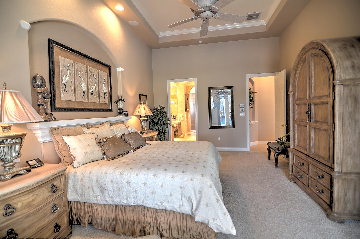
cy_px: 120
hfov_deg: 95.1
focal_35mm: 16
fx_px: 165
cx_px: 180
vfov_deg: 71.8
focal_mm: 11
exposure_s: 1/8
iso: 100
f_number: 2.8
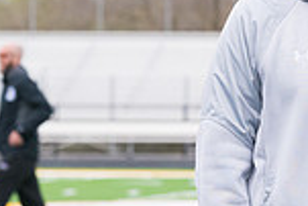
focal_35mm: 434
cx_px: 529
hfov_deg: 4.7
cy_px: 108
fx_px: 3717
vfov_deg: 3.2
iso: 1600
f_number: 5
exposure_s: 1/2000
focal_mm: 105
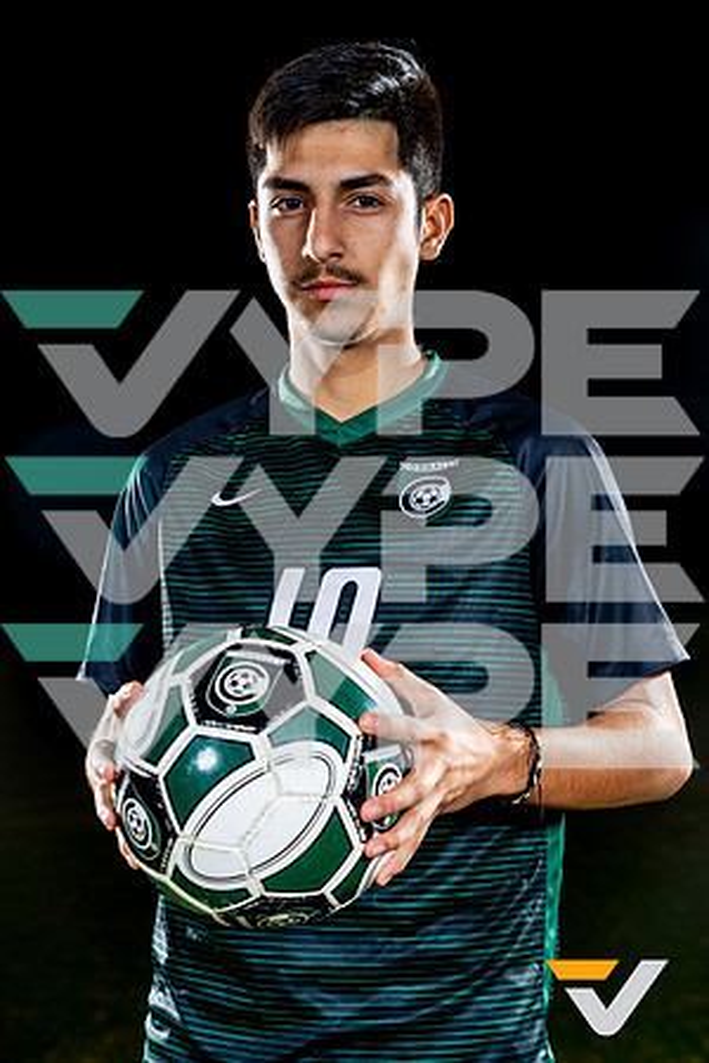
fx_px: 1743
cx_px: 354
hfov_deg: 23.0
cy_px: 532
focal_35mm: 59
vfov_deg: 33.9
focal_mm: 59
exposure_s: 1/125
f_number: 5.6
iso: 100
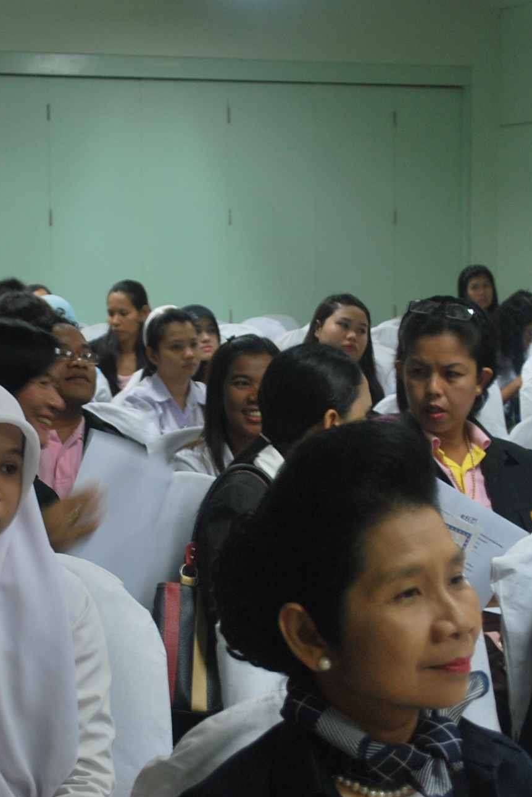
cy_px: 399
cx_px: 188
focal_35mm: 81
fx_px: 1794
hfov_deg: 16.8
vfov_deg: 25.1
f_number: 5.3
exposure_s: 1/15
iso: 400
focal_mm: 36
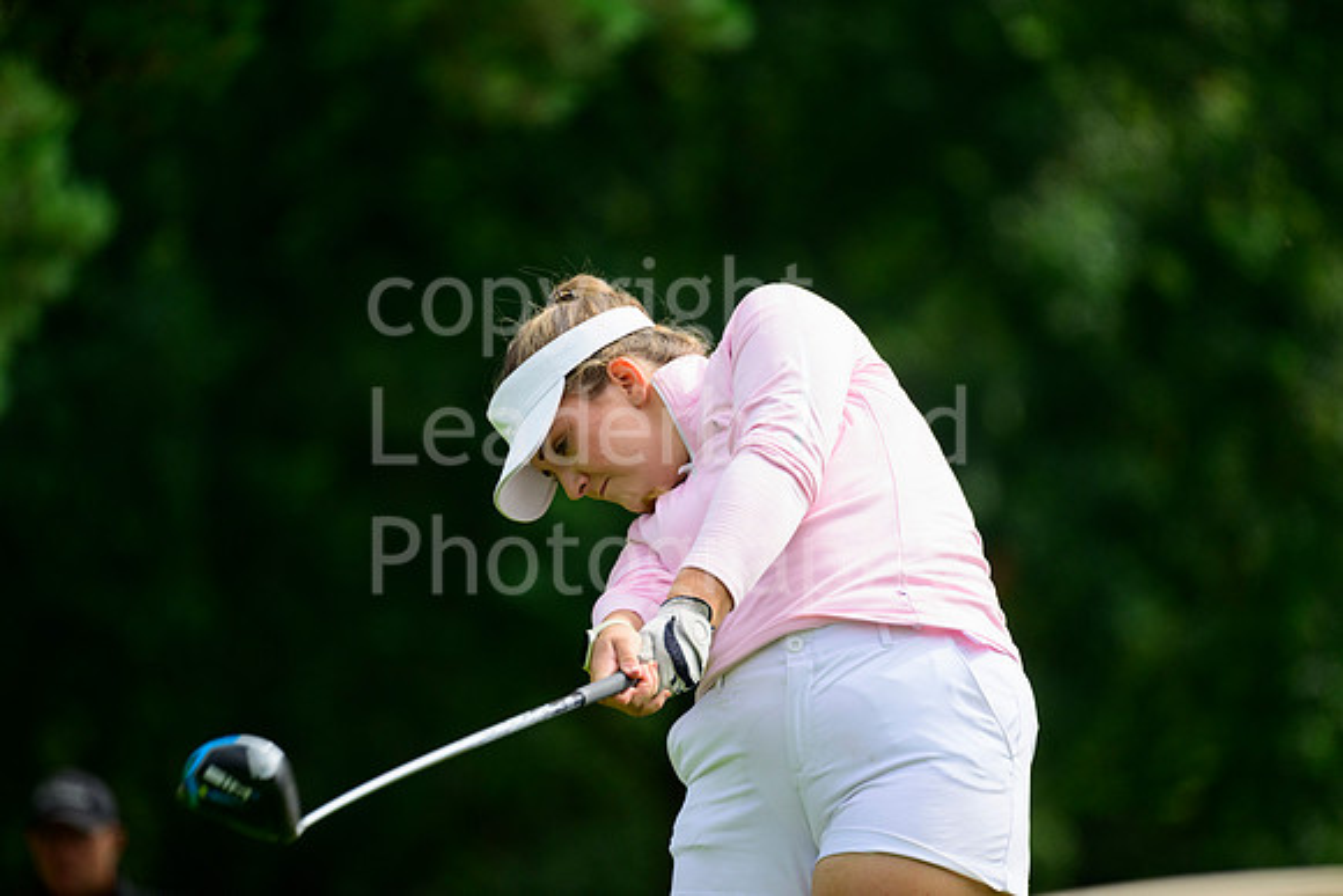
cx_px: 672
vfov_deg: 3.4
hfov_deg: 5.2
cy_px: 448
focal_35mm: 400
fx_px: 14925
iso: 800
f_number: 5.6
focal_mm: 400
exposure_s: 1/2500
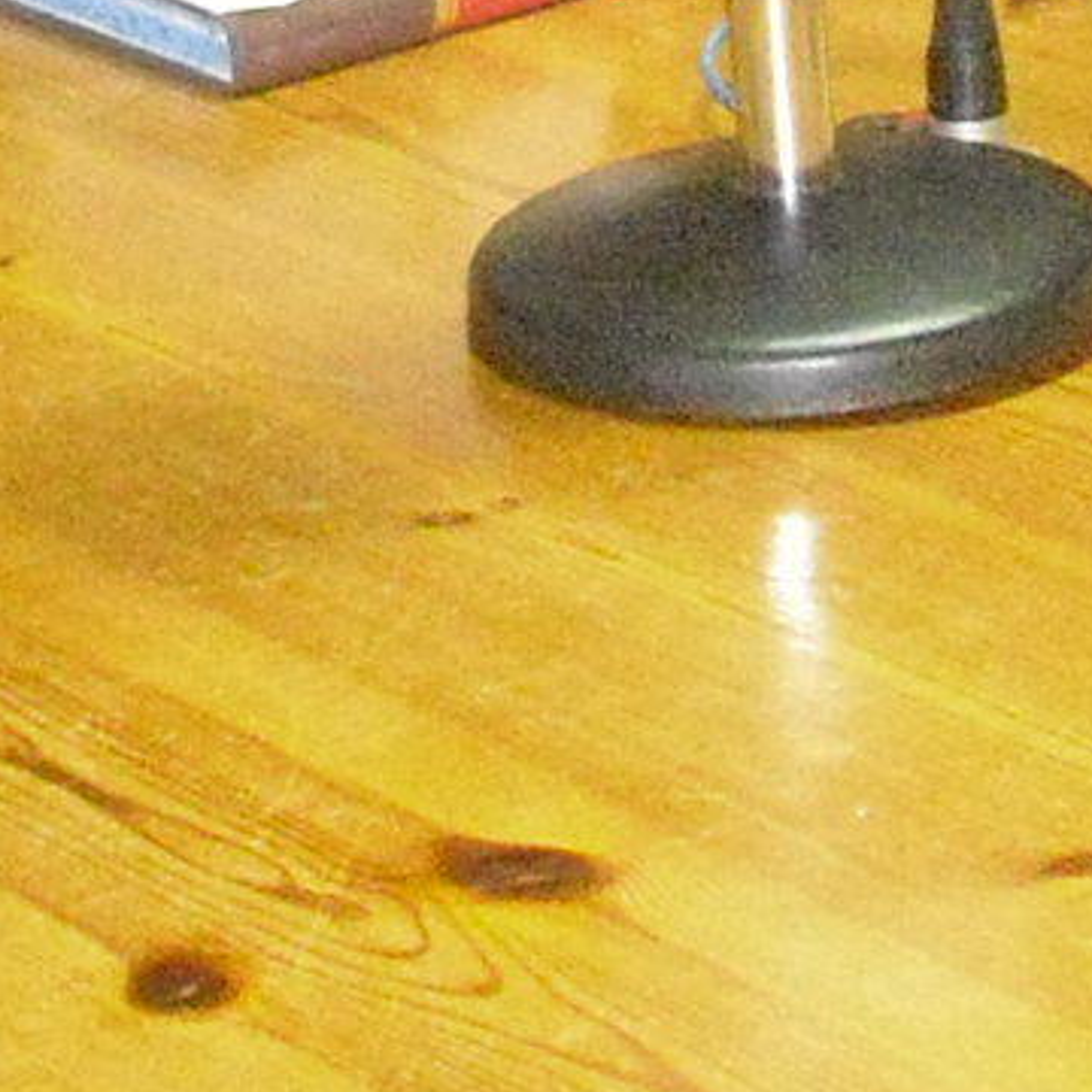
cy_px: -1110
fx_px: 7673
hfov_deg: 8.1
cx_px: 965
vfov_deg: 7.8
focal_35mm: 215
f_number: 2.8
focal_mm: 6.2
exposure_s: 1/100
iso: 800
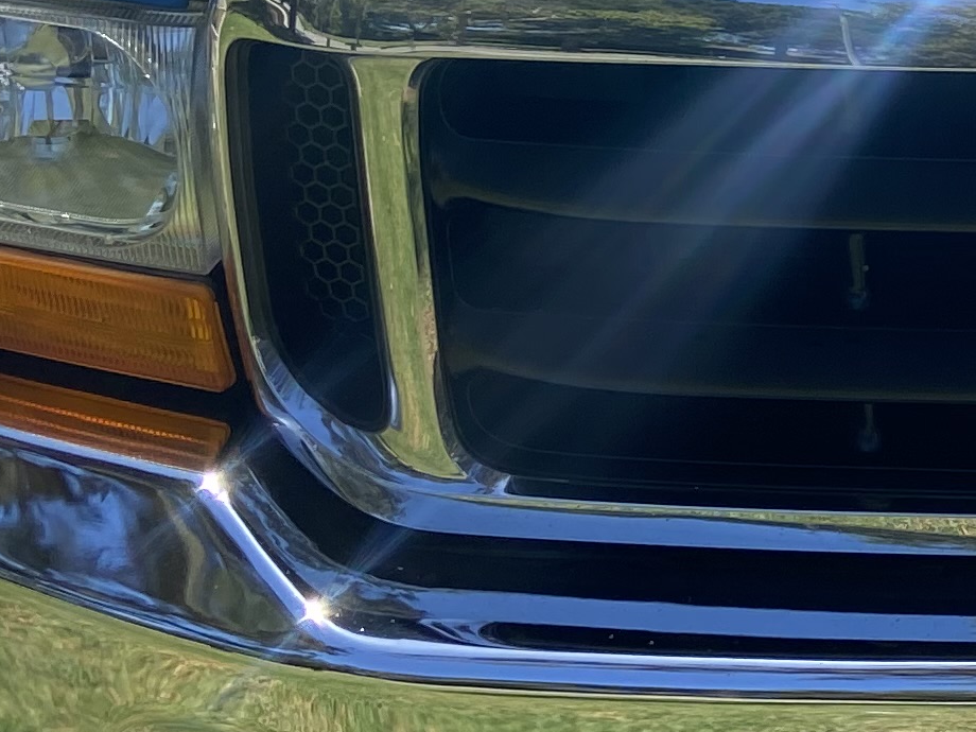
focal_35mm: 114
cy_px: 1
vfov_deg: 12.8
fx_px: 3214
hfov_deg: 15.9
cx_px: 1460
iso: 32
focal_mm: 4.25
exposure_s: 1/1522
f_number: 1.8
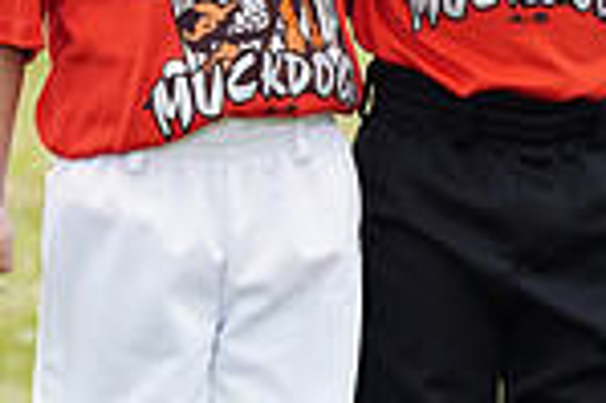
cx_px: 789
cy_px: -340
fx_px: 8592
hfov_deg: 4.0
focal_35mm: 511
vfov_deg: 2.7
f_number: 5.6
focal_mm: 131
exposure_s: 1/250
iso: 100
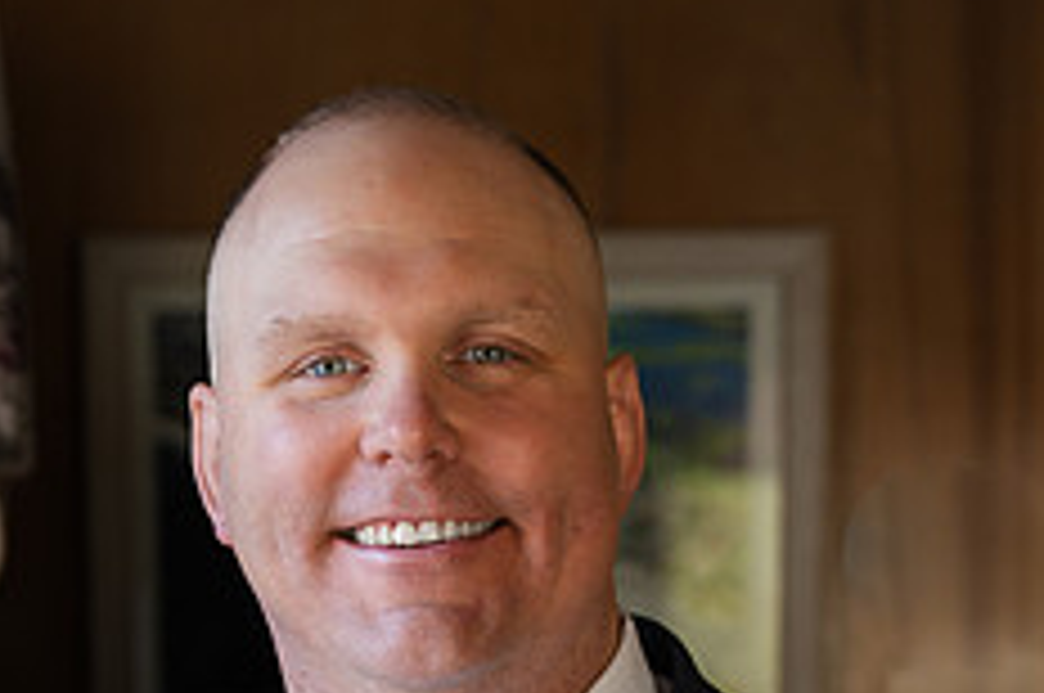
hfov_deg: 15.1
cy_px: 963
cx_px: 414
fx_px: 3938
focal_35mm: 136
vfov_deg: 9.8
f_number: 4
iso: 250
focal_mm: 70
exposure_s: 1/200
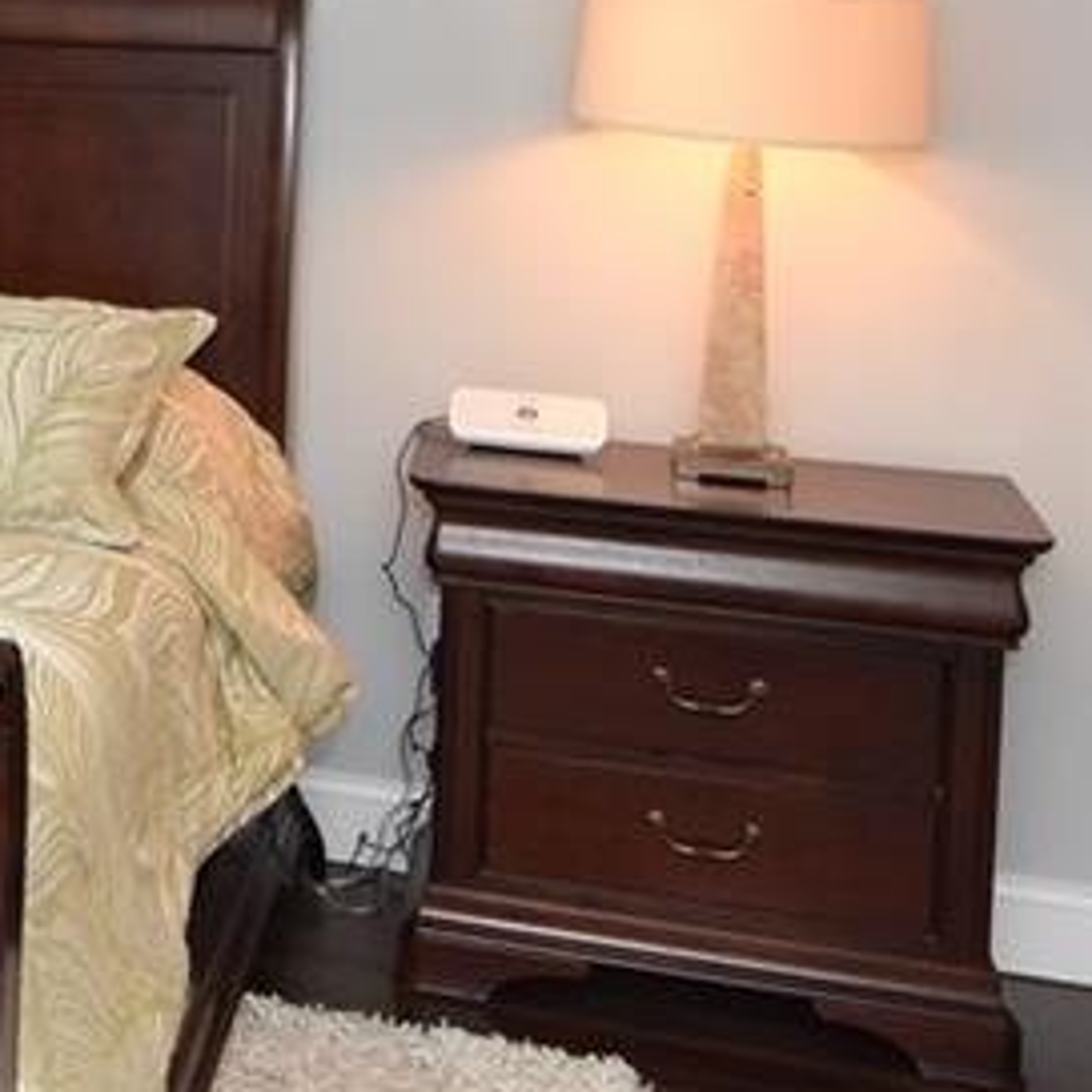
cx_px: -747
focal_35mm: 75
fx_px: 2677
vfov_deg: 22.4
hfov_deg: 18.9
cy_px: 60
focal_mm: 10
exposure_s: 1/60
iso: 400
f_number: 4
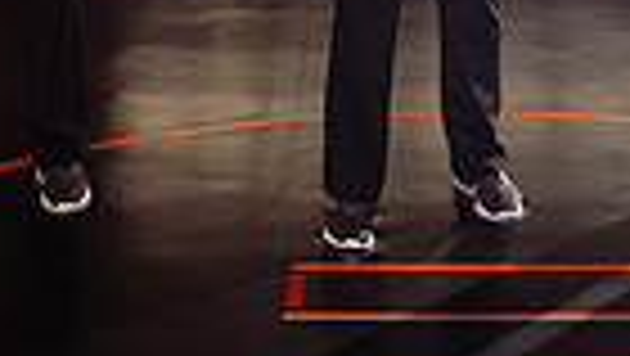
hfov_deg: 21.1
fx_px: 1689
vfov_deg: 10.1
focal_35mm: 101
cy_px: -568
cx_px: 405
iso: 200
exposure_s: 1/200
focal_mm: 30
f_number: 7.1
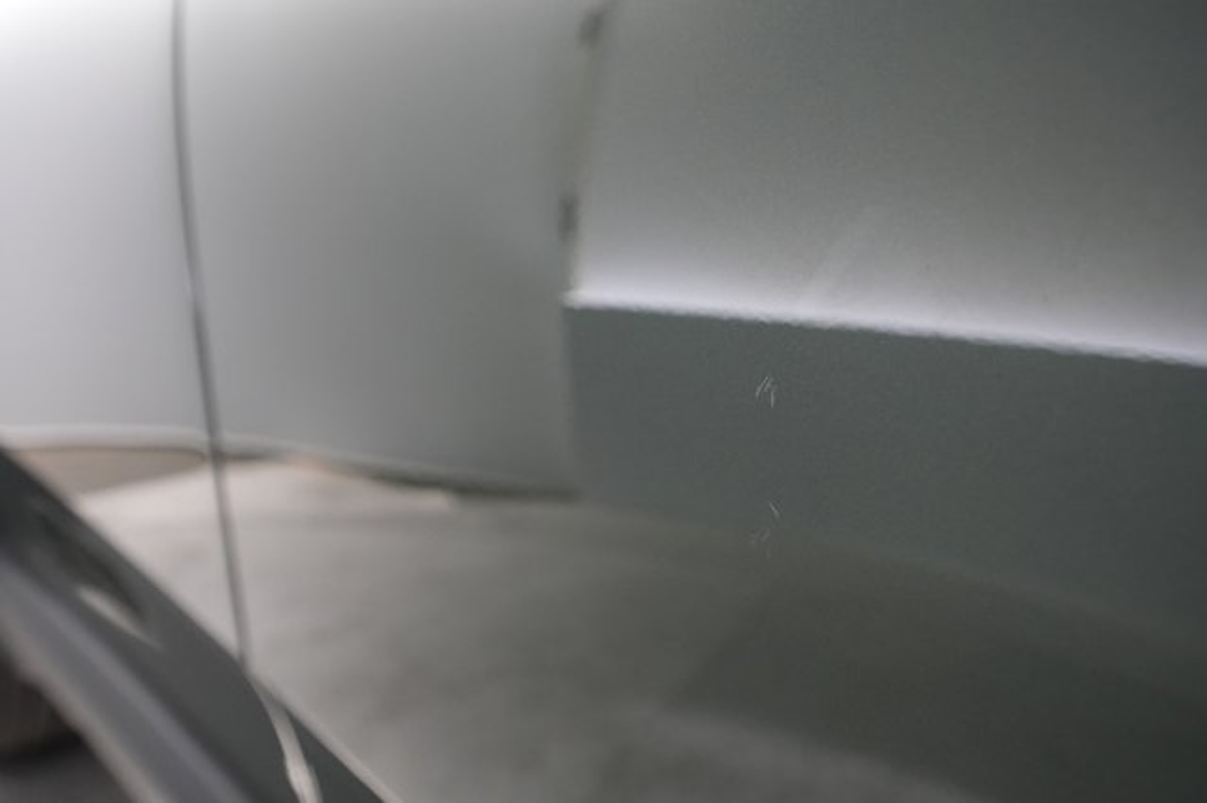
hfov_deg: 65.5
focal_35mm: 28
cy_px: 402
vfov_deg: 46.4
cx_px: 604
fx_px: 938
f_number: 4.5
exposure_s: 1/100
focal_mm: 28
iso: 4000
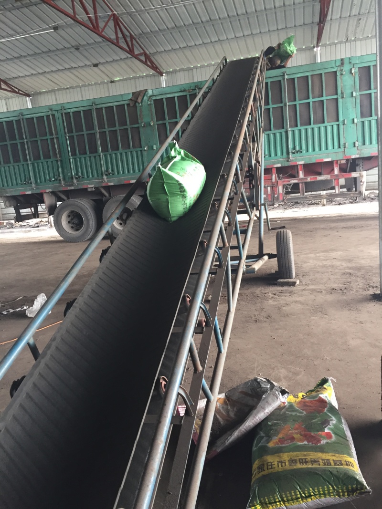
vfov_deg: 61.7
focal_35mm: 29
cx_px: 191
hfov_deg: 48.2
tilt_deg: -10.2
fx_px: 427
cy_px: 254
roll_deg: +5.3
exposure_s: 1/33
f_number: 2.2
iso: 64
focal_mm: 4.15
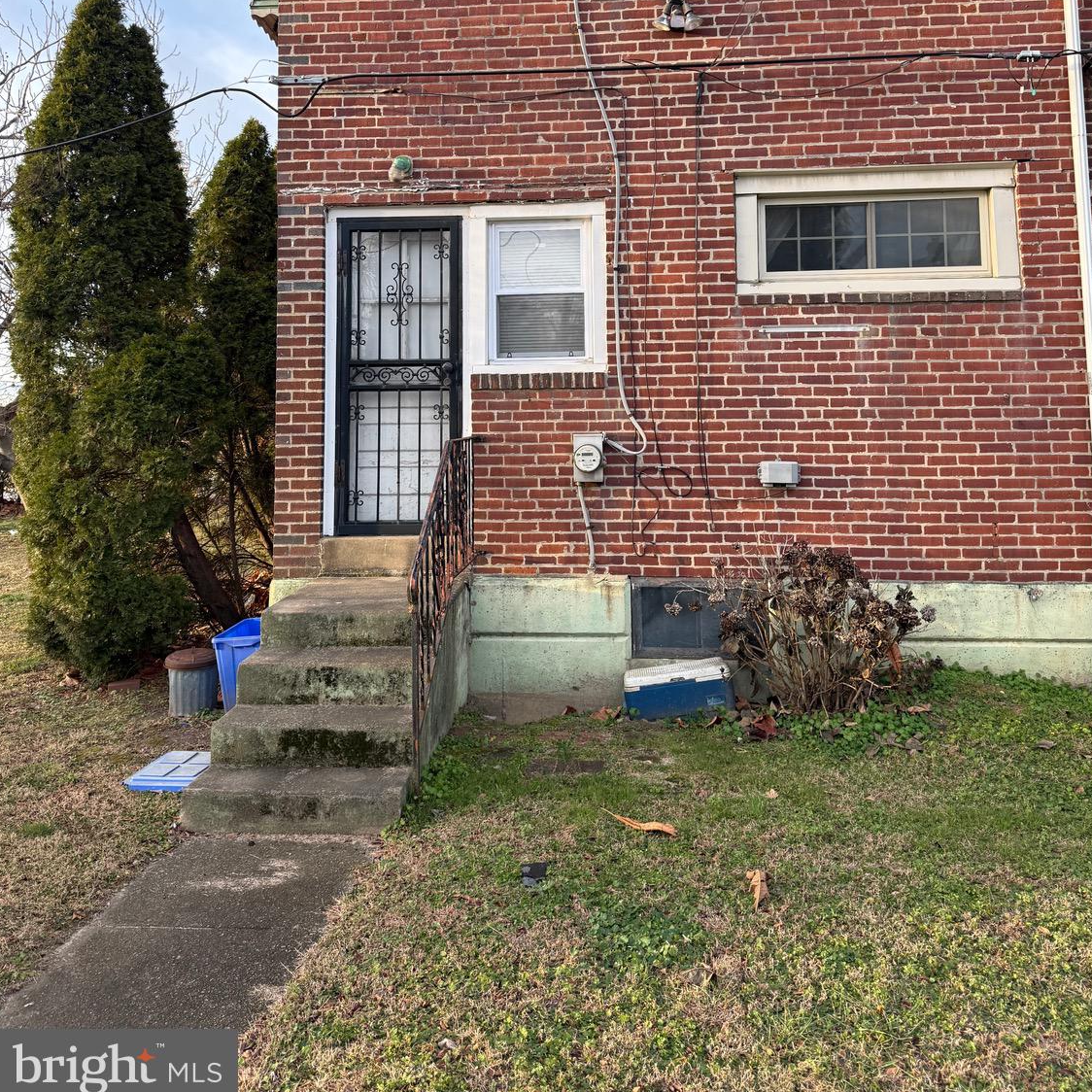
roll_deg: +1.1
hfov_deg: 55.6
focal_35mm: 29
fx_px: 1035
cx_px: 555
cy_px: 362
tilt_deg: +4.7
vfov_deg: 54.5
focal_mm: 6.76
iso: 100
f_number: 1.78
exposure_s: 1/389
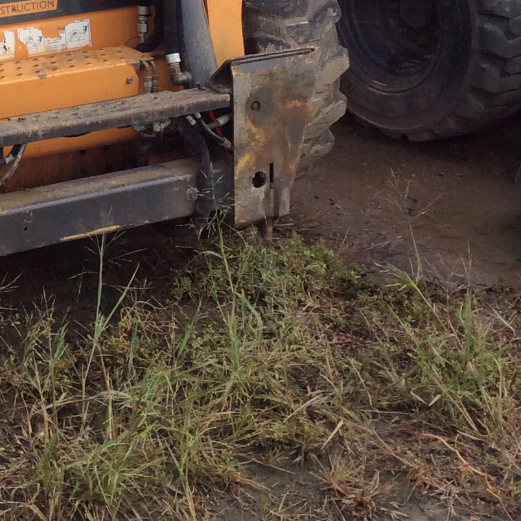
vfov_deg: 18.2
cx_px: -108
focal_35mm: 91
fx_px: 1550
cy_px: -85
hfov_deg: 18.1
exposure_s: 1/733
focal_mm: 3.3
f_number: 2.4
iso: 32
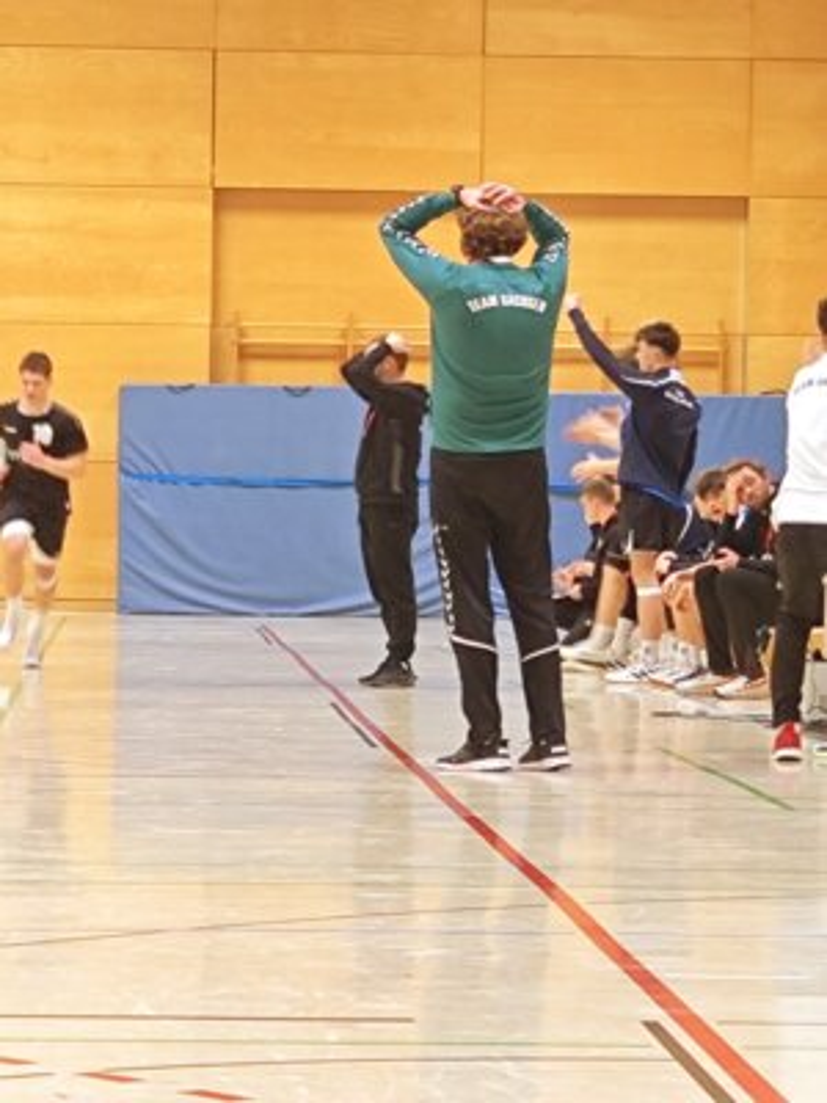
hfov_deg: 19.6
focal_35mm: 75
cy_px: 552
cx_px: 414
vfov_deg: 26.0
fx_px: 2389
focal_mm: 7.06
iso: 250
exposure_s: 1/30
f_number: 2
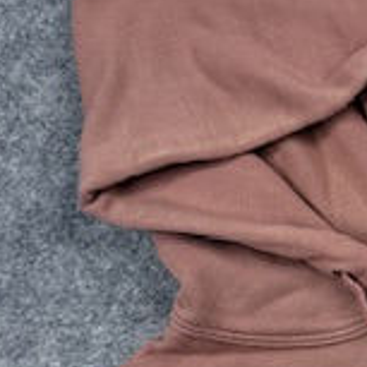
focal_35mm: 89
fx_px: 1068
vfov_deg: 19.2
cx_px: 427
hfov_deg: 18.6
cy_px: 326
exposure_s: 1/185
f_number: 1.78
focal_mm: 6.76
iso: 64
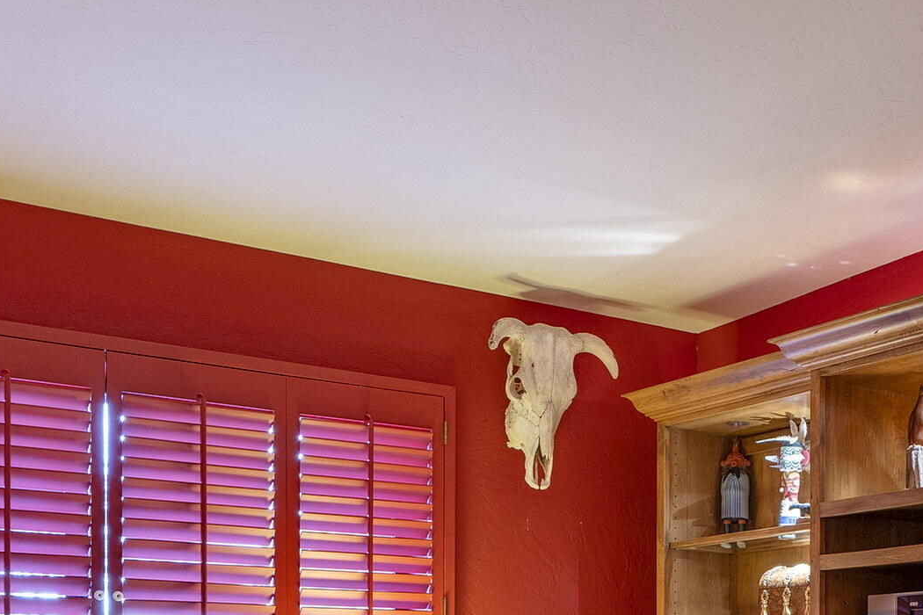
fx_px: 1436
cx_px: 743
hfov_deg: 34.5
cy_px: 690
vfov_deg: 22.7
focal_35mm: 56
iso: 200
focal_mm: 21
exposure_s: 2
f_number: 7.1
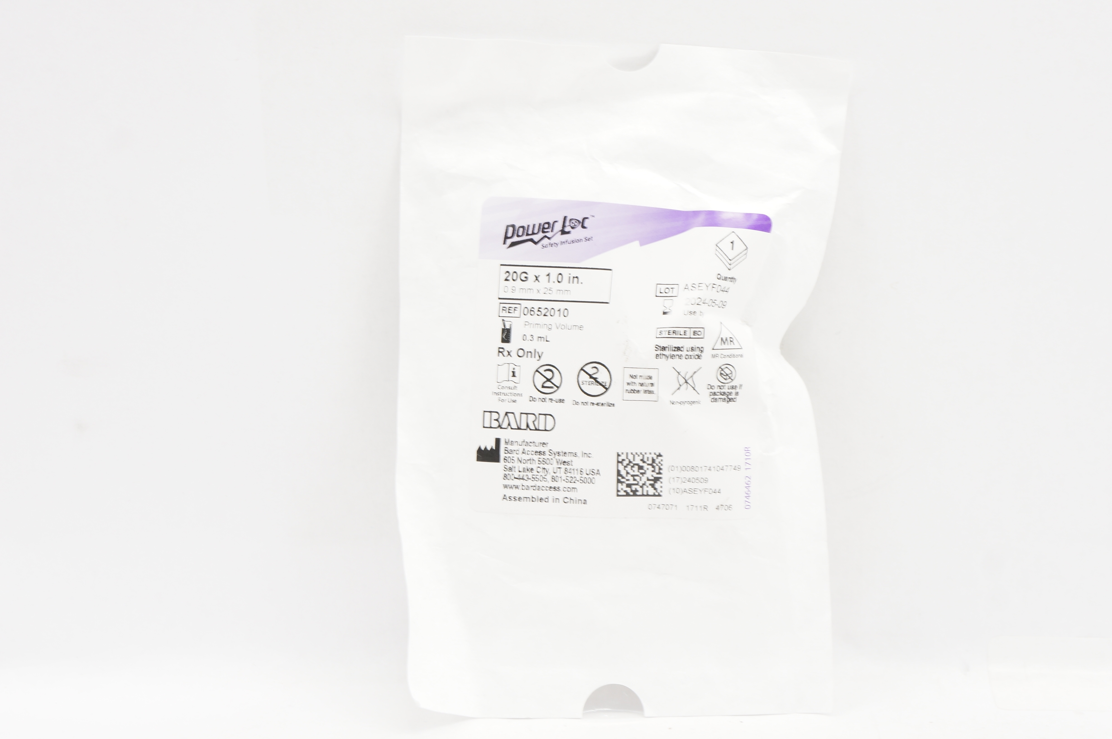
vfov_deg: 16.5
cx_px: 556
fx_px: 2546
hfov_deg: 24.6
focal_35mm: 82
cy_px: 370
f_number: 7.1
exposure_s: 1/30
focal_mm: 55
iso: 400
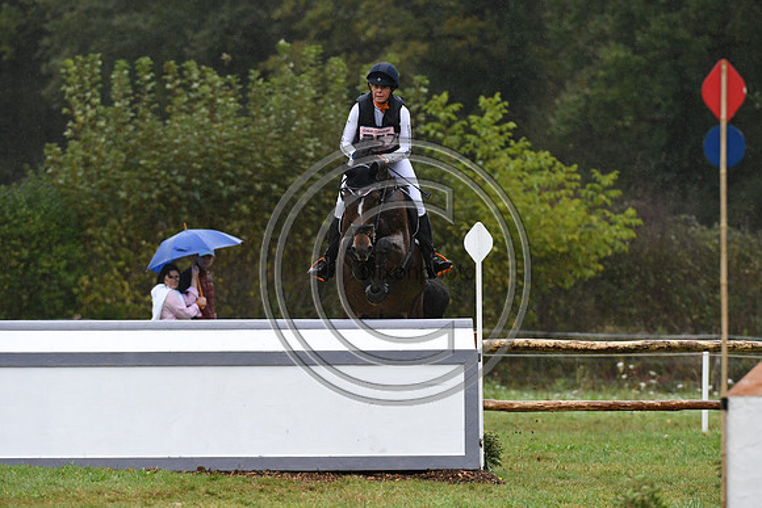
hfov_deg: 5.5
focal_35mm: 375
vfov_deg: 3.7
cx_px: 381
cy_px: 254
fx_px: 7939
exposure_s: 1/1250
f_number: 4.5
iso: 1400
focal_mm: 250
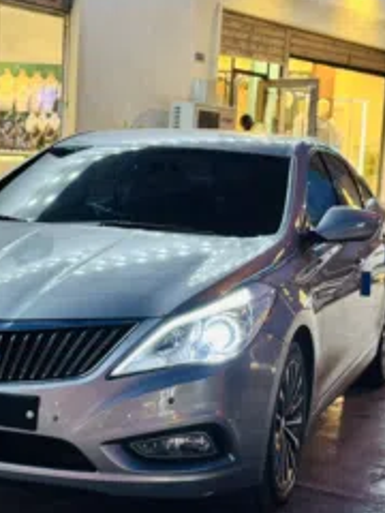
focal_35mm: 80
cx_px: 83
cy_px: 308
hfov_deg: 18.3
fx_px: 1186
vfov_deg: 24.4
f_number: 1.78
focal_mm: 6.76
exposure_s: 1/50
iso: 80
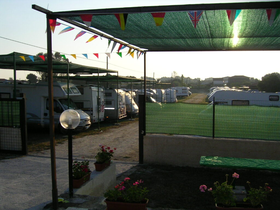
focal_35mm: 36
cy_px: 105
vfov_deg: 39.7
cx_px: 140
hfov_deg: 51.4
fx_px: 291
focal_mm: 5.6
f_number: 4.8
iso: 71
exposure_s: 1/534
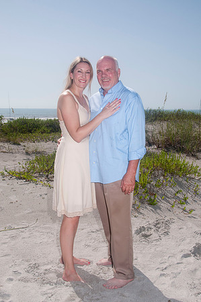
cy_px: 151
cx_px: 100
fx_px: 340
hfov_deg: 32.9
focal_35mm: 40
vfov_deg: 48.0
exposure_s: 1/250
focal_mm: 27
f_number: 13
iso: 100
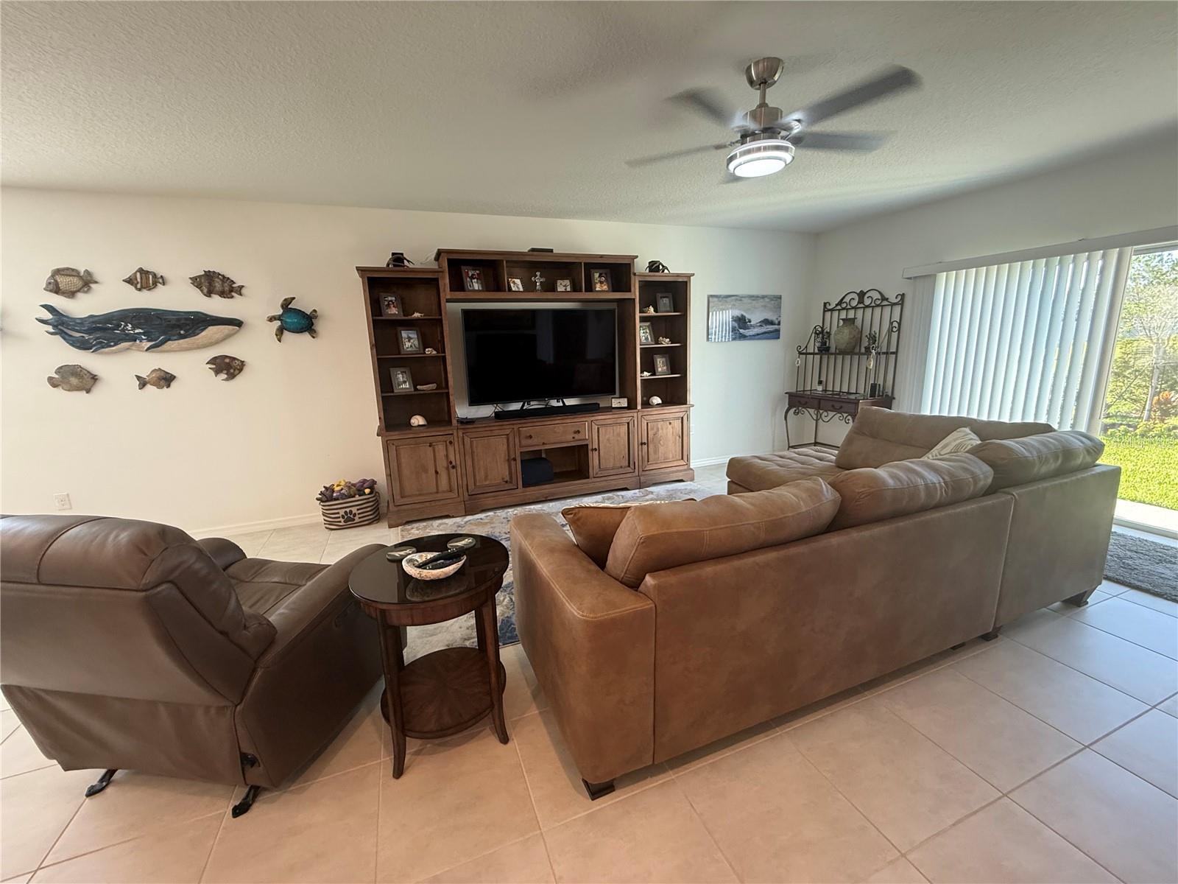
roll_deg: +1.6
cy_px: 442
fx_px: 476
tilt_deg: -11.6
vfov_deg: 85.7
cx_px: 589
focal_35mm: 14
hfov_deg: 102.1
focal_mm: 2.22
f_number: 2.2
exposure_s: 1/60
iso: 200
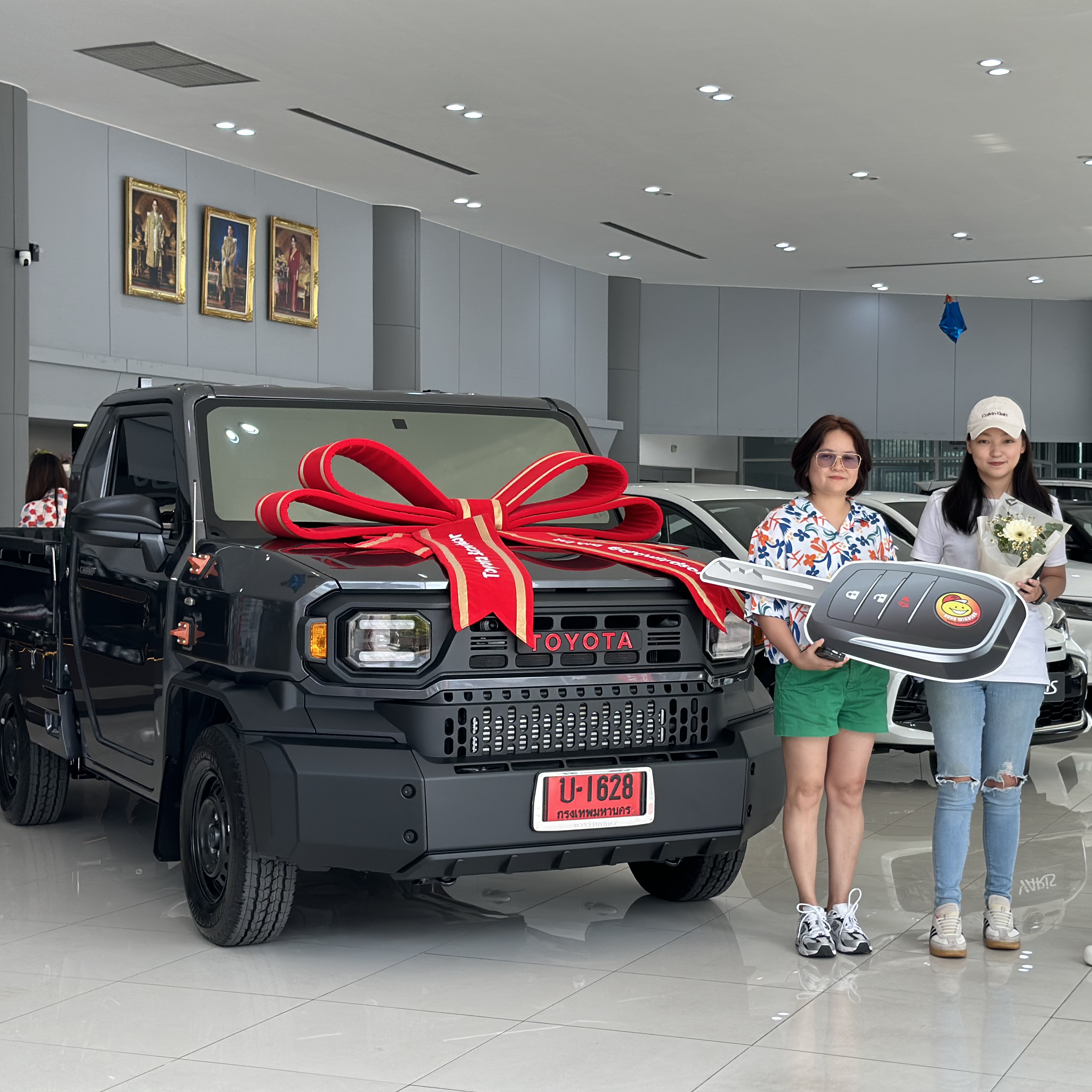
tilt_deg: -1.1
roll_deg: -0.3
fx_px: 2034
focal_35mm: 57
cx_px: 641
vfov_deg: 30.0
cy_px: 546
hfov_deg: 30.0
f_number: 1.78
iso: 80
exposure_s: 1/685
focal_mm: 6.86
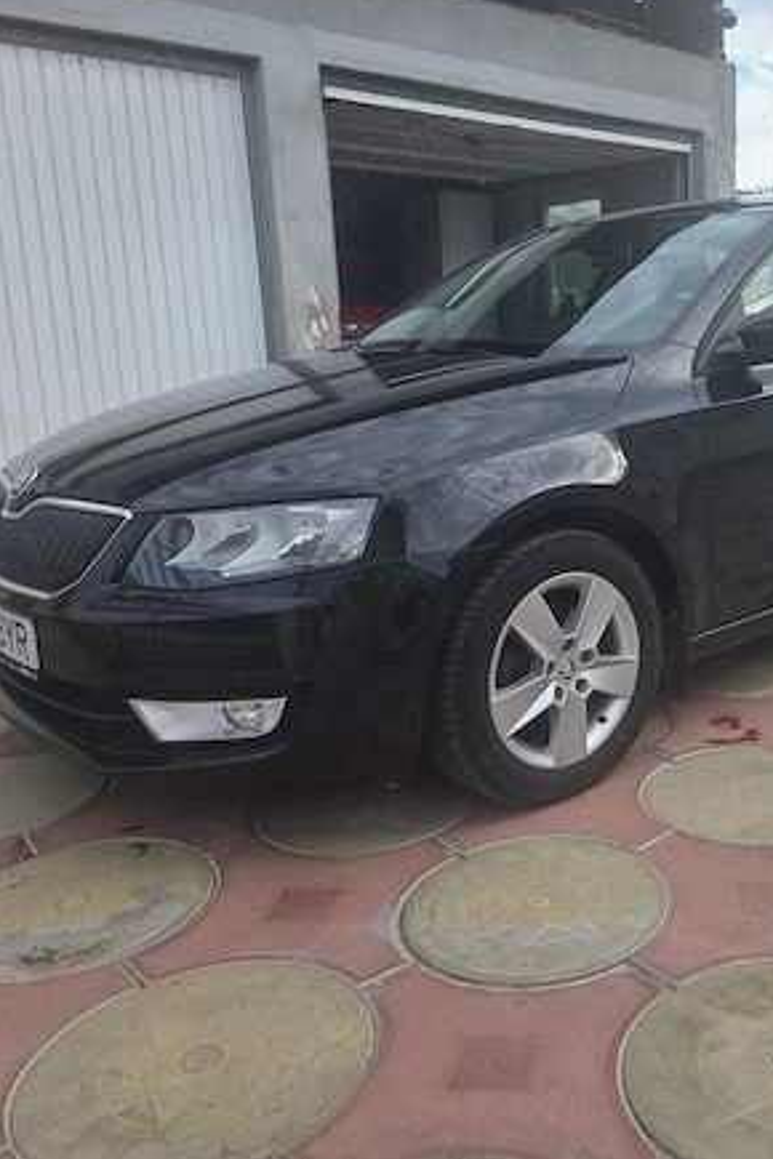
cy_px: 565
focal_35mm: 33
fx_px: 1063
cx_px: 624
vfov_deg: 57.2
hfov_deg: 38.4
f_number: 1.7
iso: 25
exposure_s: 1/359
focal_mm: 6.3
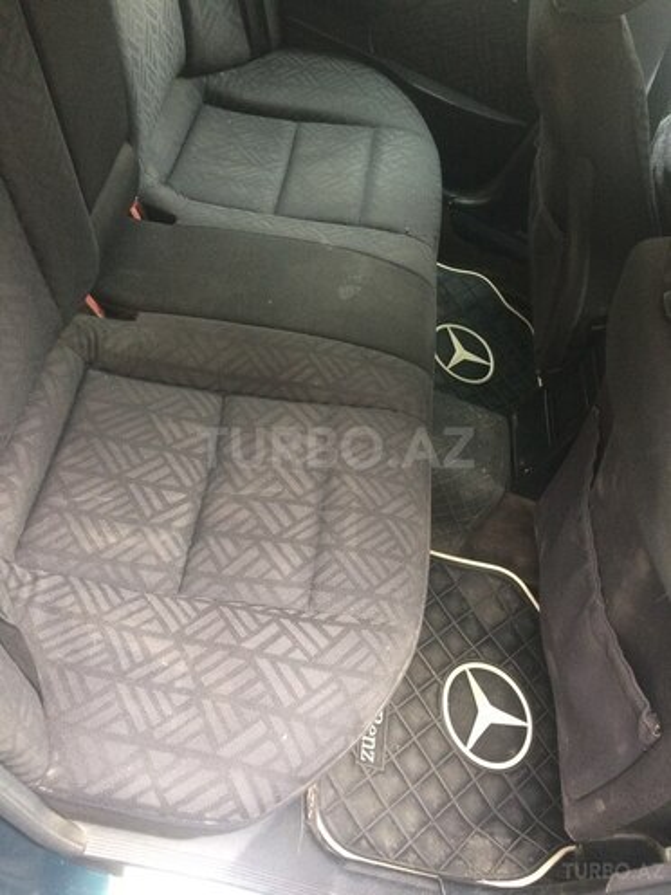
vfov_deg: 61.7
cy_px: 448
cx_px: 336
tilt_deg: -46.5
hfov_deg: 48.2
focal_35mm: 29
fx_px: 750
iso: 200
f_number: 2.2
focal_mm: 4.15
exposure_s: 1/33
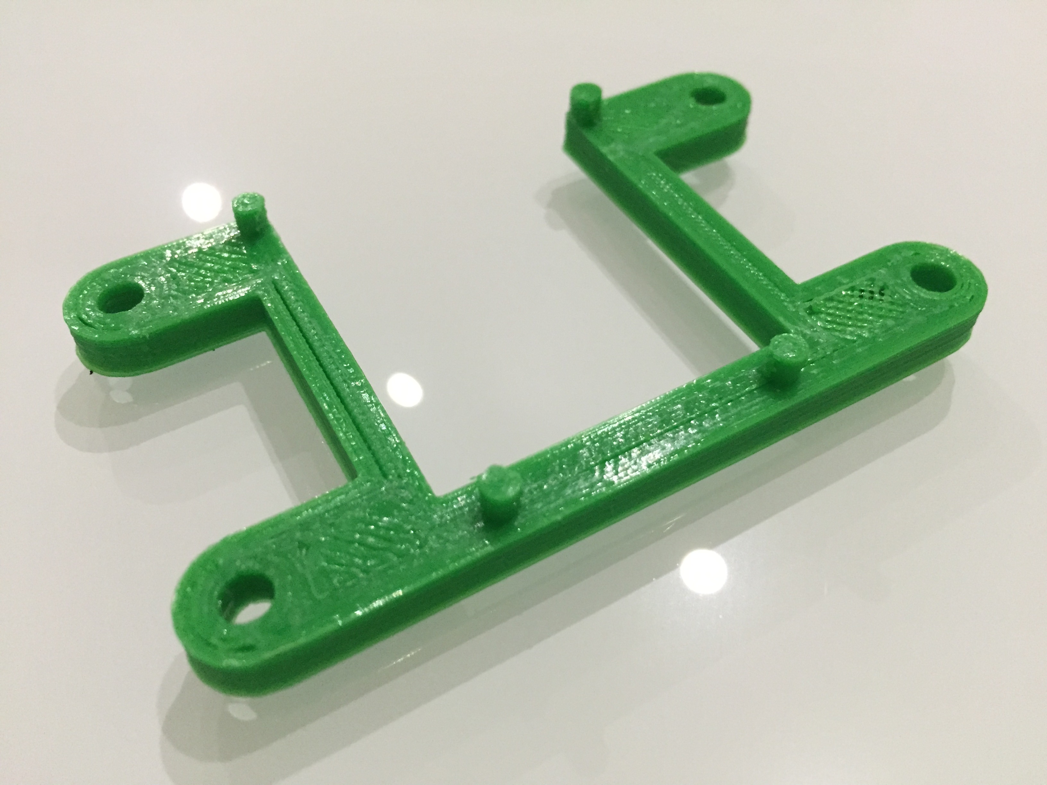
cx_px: 524
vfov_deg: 48.2
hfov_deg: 61.7
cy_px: 392
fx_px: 877
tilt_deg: -50.0
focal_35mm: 29
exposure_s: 1/30
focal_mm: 4.15
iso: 250
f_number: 2.2
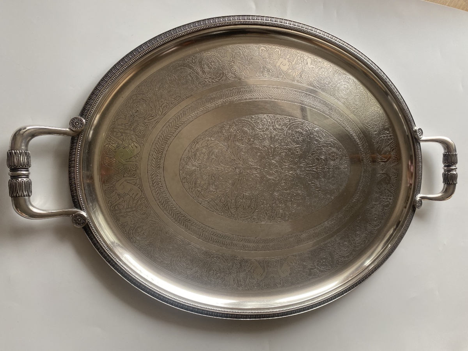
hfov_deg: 67.3
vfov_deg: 53.1
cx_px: 234
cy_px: 176
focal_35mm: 26
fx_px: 352
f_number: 1.8
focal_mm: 4.25
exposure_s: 1/121
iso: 80
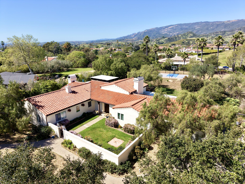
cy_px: 92
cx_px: 122
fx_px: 170
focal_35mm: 24
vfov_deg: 56.8
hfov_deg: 71.6
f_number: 1.8
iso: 200
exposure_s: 1/500
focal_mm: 8.67
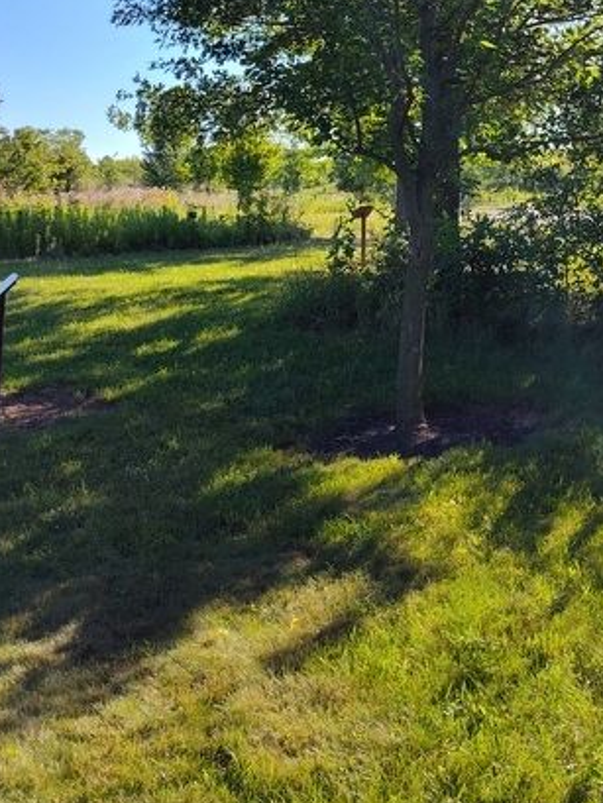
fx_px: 1045
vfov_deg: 38.4
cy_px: 41
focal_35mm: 45
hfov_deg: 31.7
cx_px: 442
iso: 100
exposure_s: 1/1282
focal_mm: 5.56
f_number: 1.8
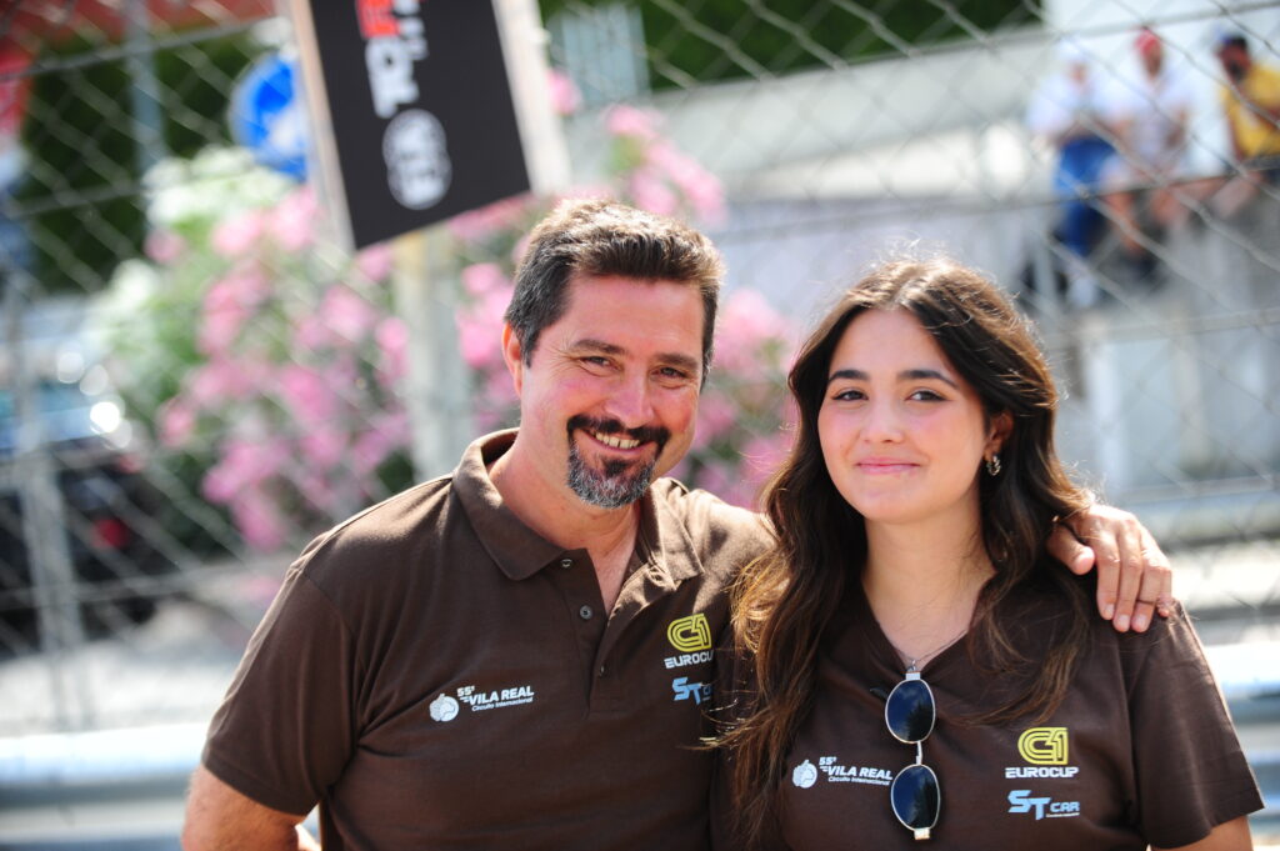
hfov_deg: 22.6
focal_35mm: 90
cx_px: 640
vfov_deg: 15.2
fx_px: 3197
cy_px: 426
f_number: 2.8
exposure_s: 1/2000
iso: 500
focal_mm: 90
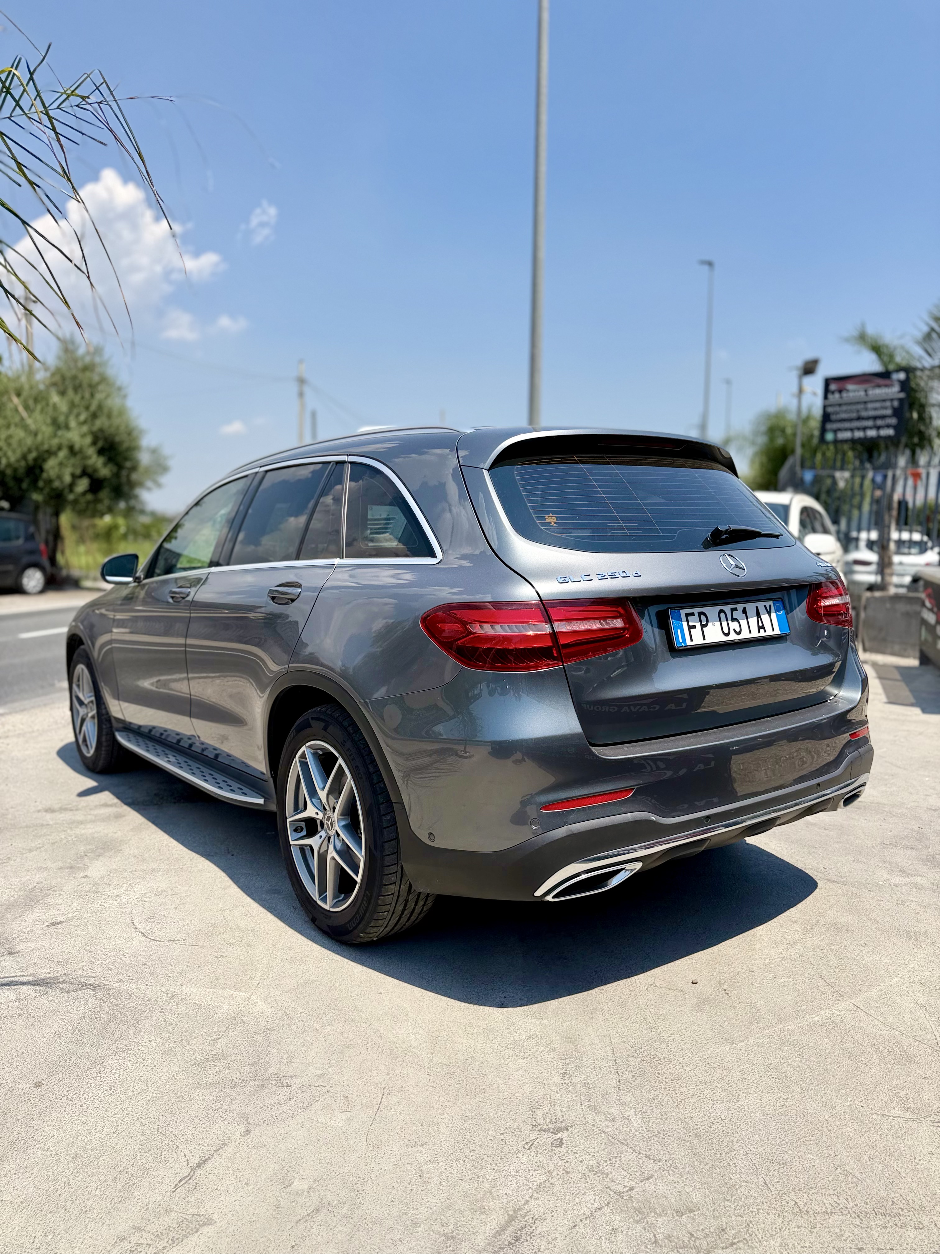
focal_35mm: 24
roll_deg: -0.7
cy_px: 627
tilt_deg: -6.9
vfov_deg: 71.6
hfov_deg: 56.8
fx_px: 869
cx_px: 470
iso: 80
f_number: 1.78
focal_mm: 6.76
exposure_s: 1/4673
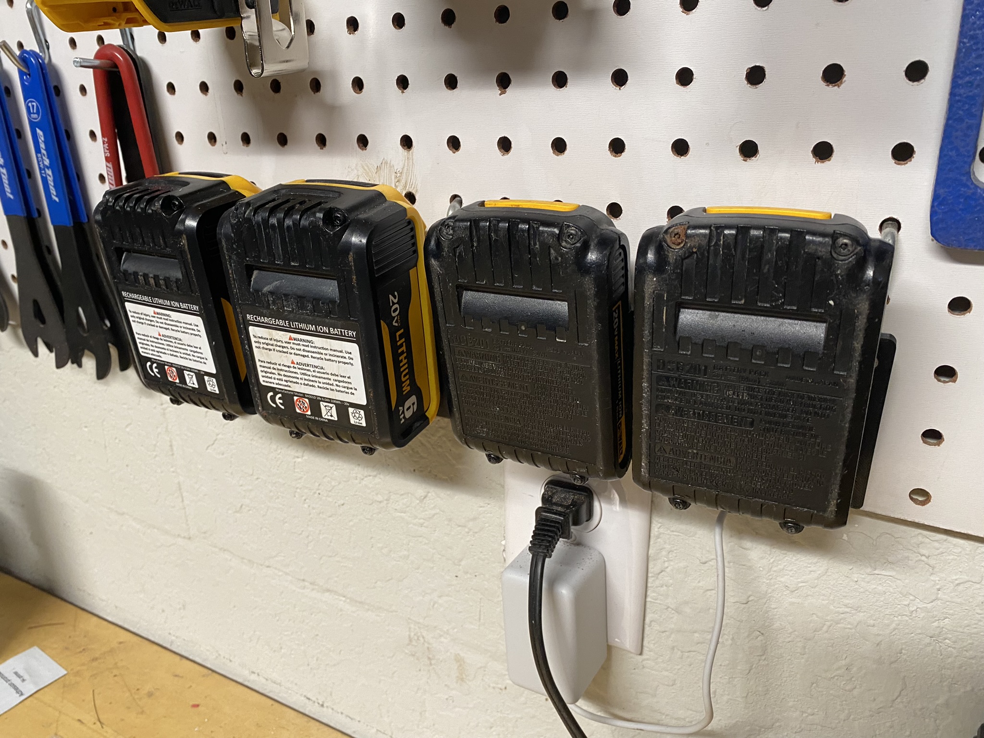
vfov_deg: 53.1
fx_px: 739
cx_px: 492
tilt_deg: -22.6
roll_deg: +3.4
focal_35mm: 26
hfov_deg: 67.3
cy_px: 369
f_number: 1.8
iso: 200
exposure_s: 1/60
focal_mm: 4.25
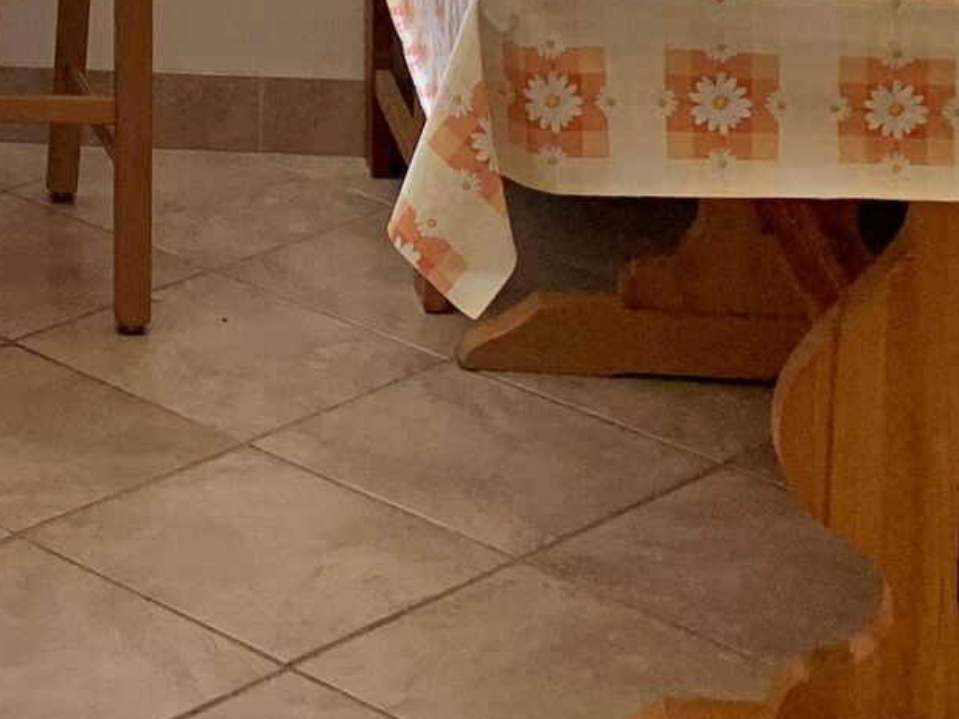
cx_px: -420
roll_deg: -0.3
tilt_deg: -3.5
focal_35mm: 118
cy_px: -724
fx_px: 3270
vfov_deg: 11.3
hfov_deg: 15.5
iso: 64
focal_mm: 4.25
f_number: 1.8
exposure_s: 1/121
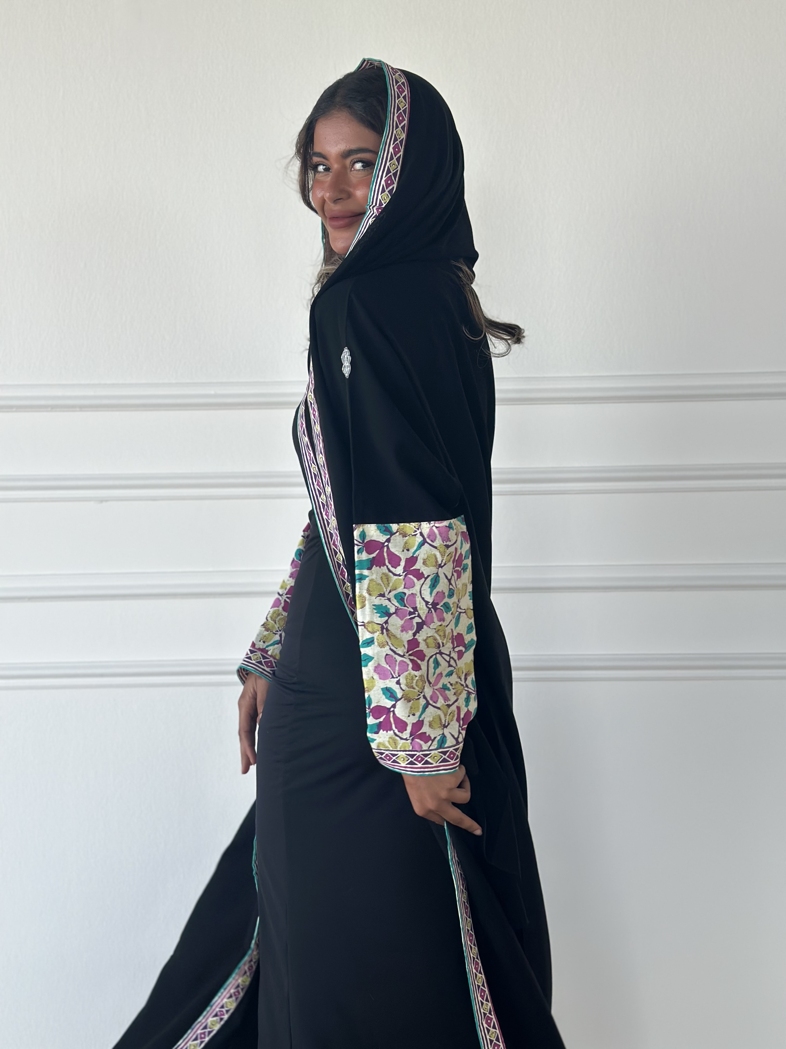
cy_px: 524
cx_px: 393
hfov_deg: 30.3
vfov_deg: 39.7
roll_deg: +0.6
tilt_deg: -4.7
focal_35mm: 48
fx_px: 1453
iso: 80
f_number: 1.78
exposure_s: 1/190
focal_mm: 6.86
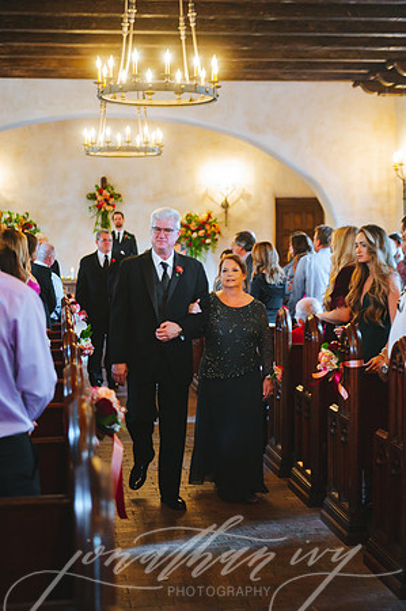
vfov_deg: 33.4
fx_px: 1017
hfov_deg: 22.6
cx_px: 203
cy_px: 306
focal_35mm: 60
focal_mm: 60
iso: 4000
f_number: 2.8
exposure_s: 1/100
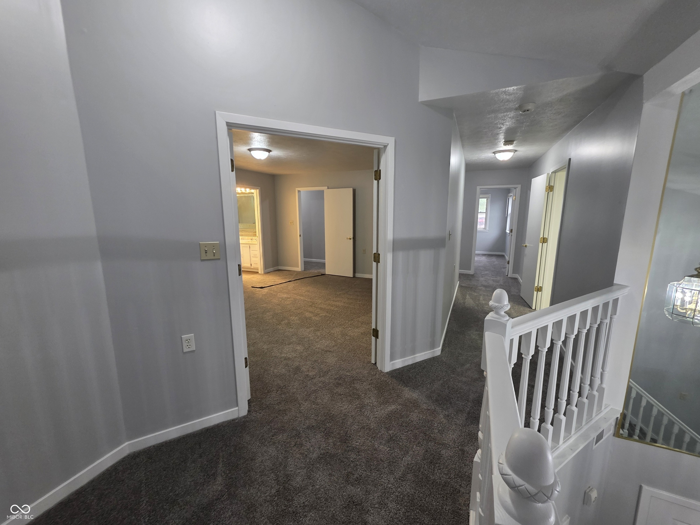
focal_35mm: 13
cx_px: 350
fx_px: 263
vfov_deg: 89.9
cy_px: 262
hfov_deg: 106.2
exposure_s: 1/60
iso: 250
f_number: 1.9
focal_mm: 2.2
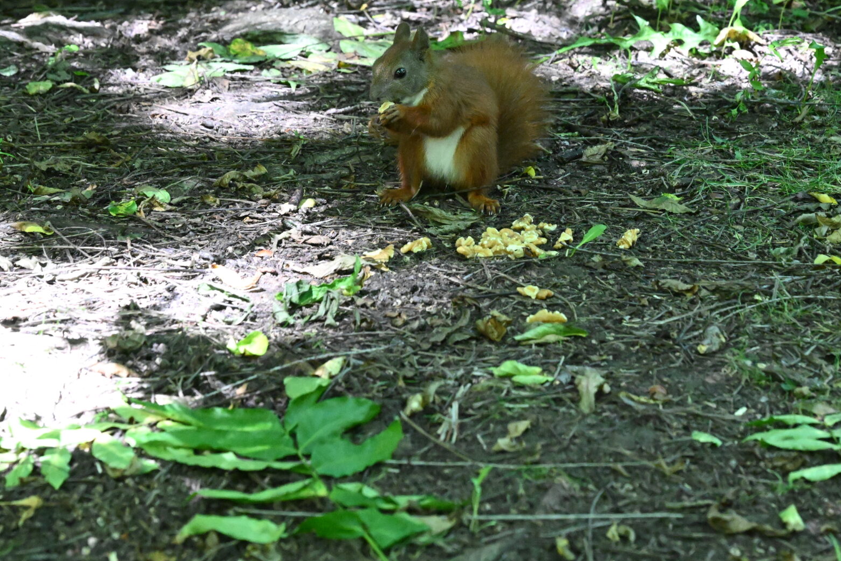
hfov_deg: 10.4
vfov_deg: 7.0
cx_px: 483
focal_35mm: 197
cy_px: 103
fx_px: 4603
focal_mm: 120
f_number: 9
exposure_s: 1/125
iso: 14400
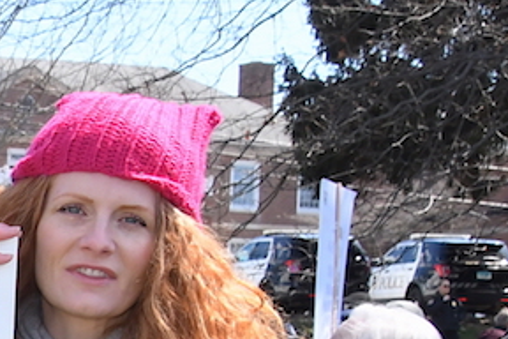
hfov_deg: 10.4
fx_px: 2469
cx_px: -654
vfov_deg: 7.5
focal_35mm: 175
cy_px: 709
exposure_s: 1/250
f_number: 7.1
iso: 400
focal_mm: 24
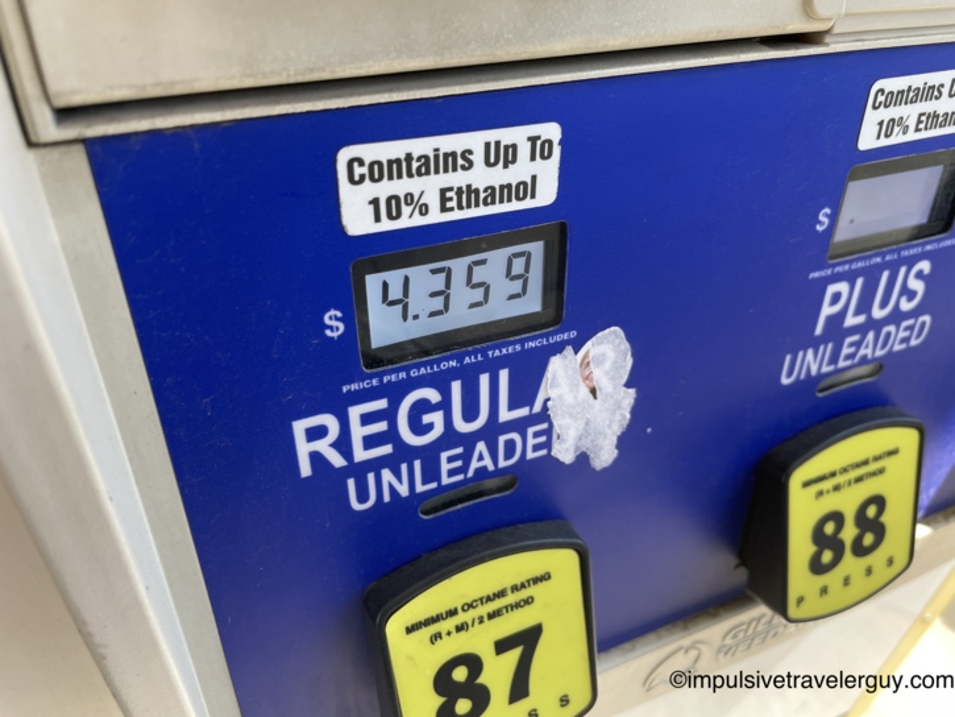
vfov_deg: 53.1
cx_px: 478
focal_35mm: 26
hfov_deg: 67.3
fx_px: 717
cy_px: 358
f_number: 1.6
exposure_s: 1/361
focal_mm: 4.2
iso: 32
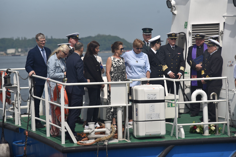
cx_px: 118
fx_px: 1115
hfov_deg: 12.1
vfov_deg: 8.1
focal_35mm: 170
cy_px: 78
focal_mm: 170
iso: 400
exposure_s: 1/4000
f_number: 7.1
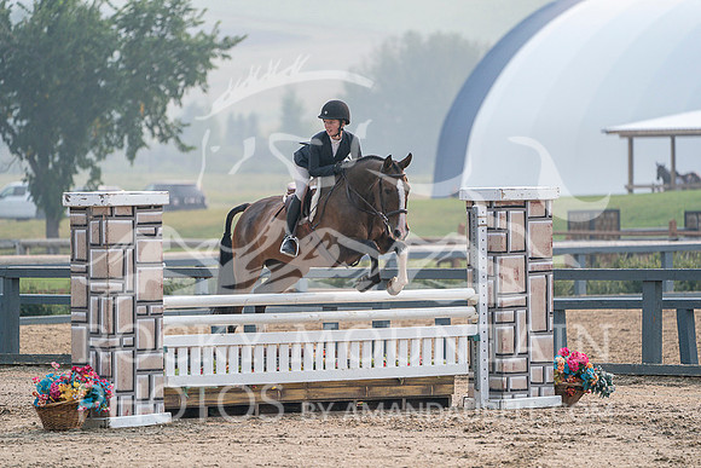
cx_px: 350
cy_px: 234
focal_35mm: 358
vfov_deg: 3.8
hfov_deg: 5.8
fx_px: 6972
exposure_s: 1/1000
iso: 500
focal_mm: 358
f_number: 5.6
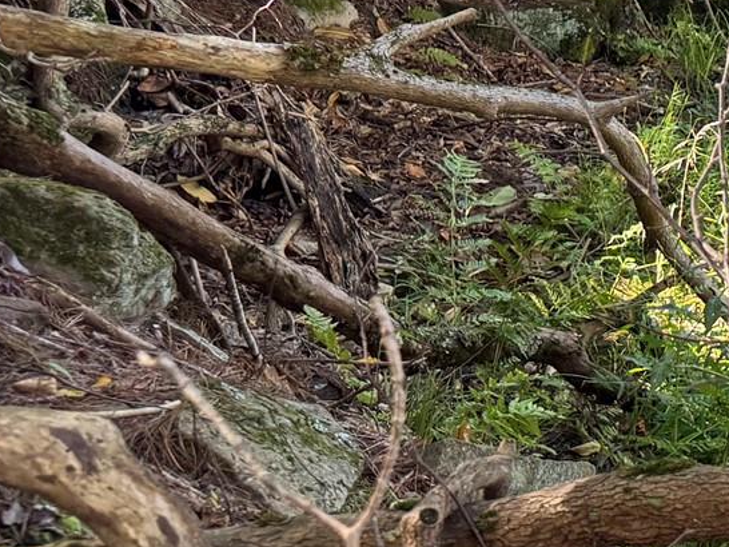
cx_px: 1310
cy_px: -101
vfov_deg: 15.8
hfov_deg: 17.6
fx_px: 1896
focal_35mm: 90
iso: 160
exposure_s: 1/121
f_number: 1.78
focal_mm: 6.76
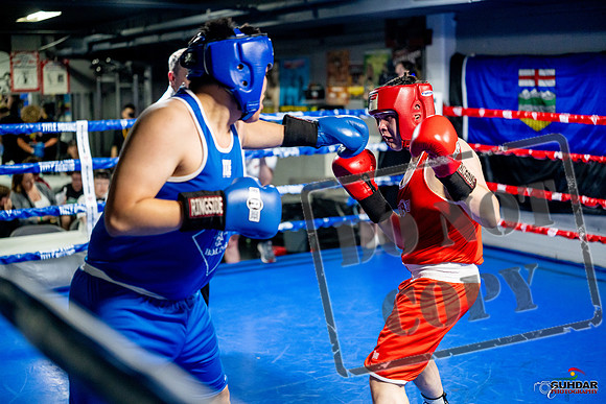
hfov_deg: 39.6
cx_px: 303
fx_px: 842
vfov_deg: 27.0
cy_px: 202
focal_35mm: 50
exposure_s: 1/1000
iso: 4000
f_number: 2
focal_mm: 50
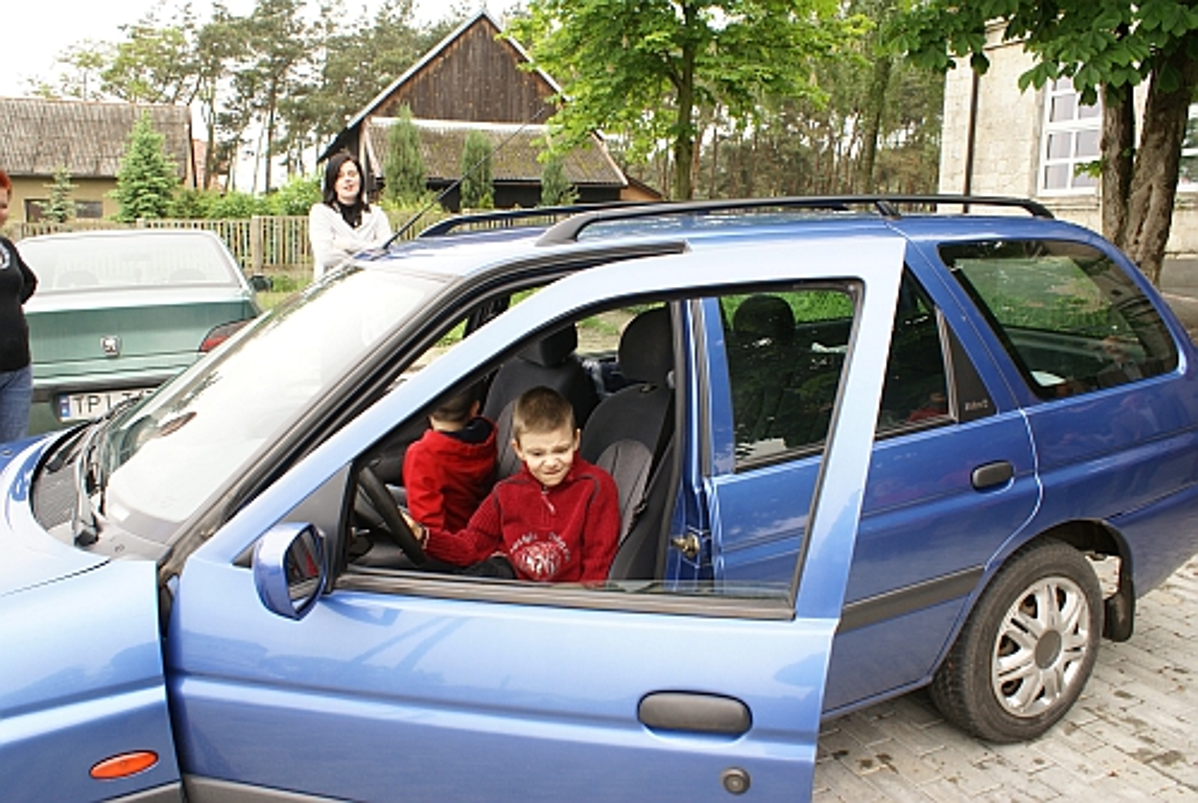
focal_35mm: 27
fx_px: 900
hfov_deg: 67.3
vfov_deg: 48.1
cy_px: 402
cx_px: 599
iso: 100
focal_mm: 18
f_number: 7.1
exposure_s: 1/60
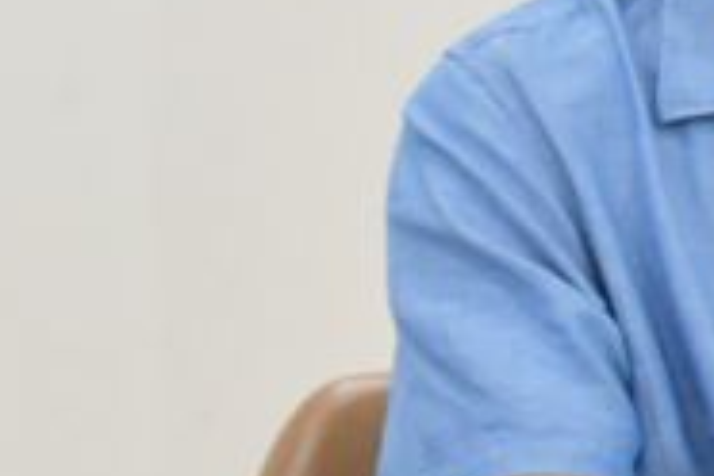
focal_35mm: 511
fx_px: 10134
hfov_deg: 3.9
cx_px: 1862
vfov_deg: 2.7
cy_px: -213
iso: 3200
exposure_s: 1/80
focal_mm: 62
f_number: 5
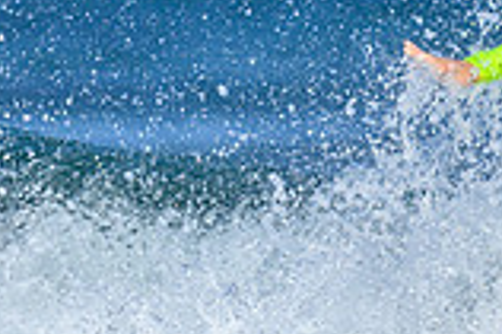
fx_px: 49339
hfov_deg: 0.6
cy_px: 237
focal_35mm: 3542
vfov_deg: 0.4
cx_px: 597
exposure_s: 1/2000
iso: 320
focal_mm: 800
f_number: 6.3
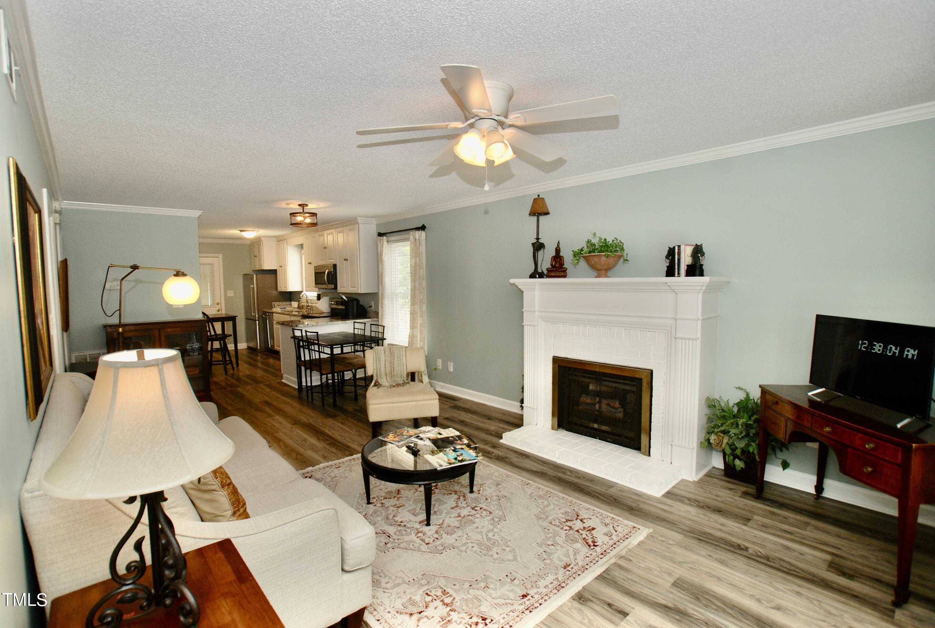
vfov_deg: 72.3
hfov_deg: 94.9
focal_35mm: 16
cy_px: 314
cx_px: 468
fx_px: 429
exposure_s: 1/60
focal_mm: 11
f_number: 4.5
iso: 200
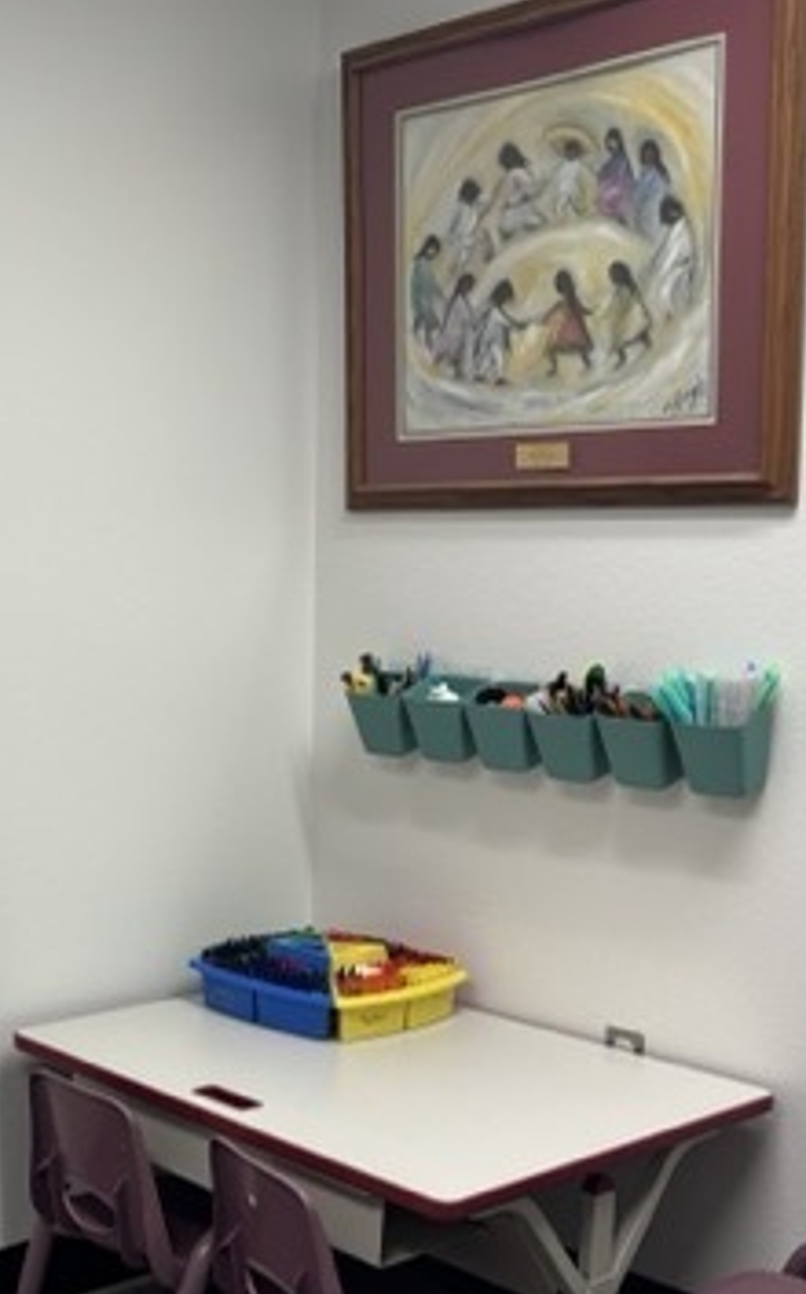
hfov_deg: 24.4
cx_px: -29
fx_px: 1761
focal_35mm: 50
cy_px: 744
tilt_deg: -7.8
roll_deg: +0.5
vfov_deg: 40.2
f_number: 1.6
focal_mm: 5.96
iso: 80
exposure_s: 1/60
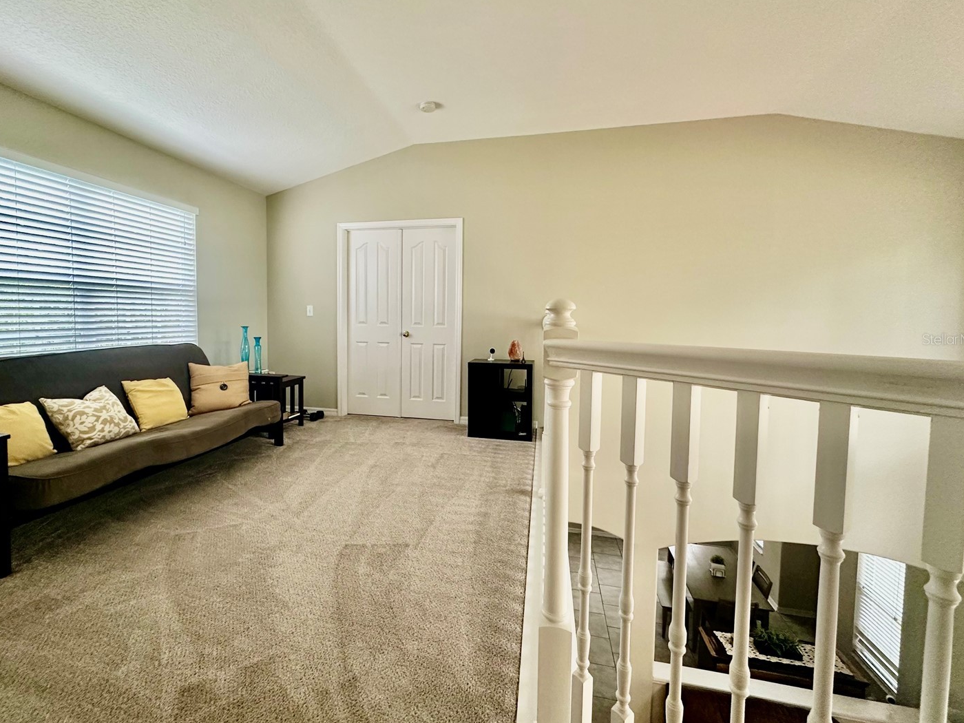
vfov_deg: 78.0
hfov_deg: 94.2
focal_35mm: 16
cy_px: 339
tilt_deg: -3.1
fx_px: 446
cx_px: 437
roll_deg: -0.7
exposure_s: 1/60
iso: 320
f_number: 2.2
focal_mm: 2.22
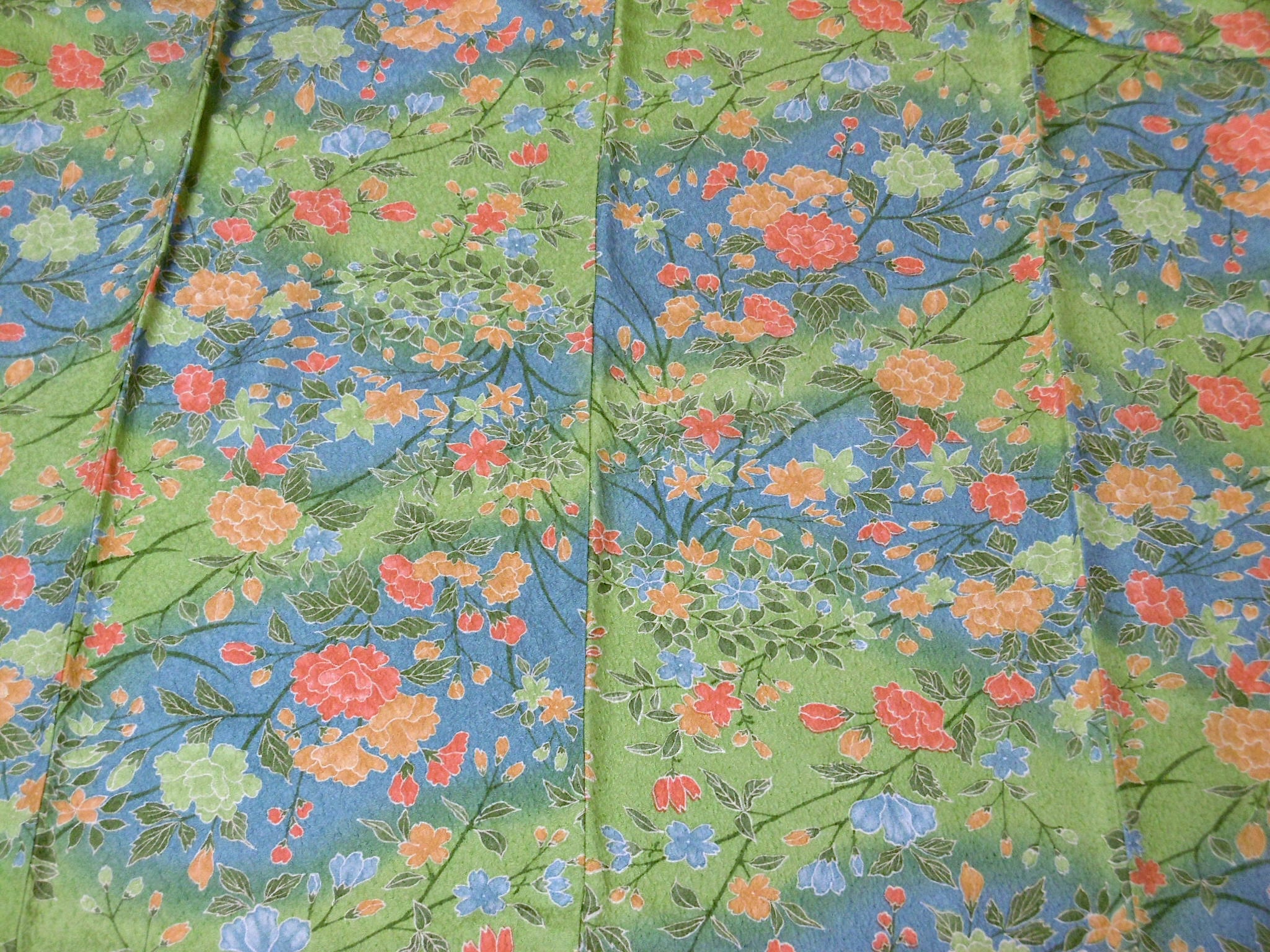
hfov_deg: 37.5
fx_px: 1871
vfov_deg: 28.6
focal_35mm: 51
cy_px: 476
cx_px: 635
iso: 200
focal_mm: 9.2
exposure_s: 1/25
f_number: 4
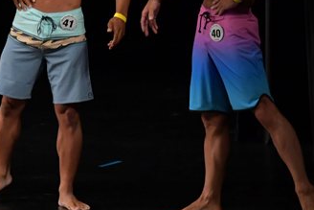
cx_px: 67
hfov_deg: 3.4
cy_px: 35
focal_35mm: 602
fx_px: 5253
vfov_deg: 2.3
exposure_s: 1/400
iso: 3200
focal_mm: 170
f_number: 5.6
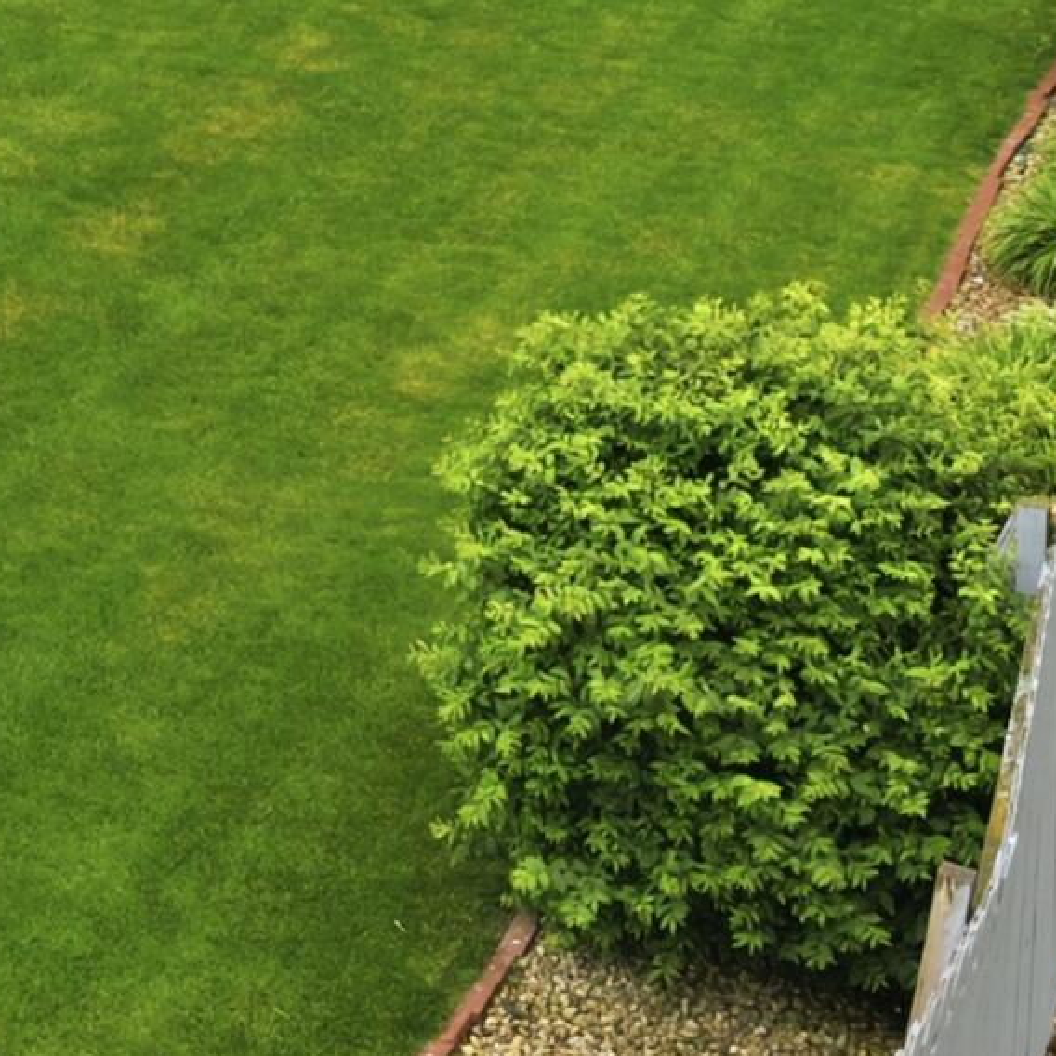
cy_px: -530
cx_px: -387
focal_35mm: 112
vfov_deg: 14.5
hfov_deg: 14.8
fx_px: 3866
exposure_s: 1/2500
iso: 200
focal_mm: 8.7
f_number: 1.8
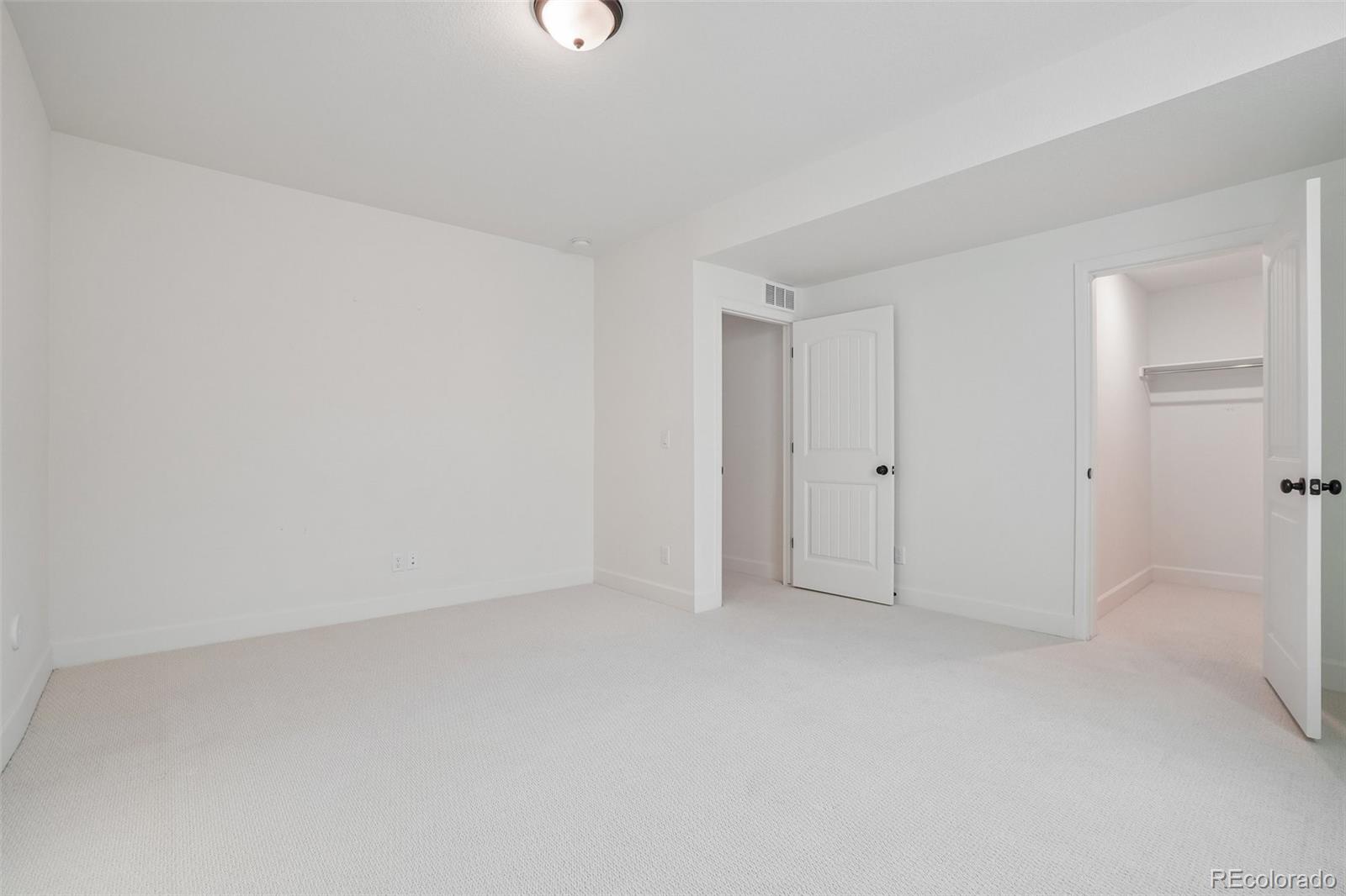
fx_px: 561
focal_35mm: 15
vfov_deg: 77.3
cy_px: 448
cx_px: 673
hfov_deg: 100.4
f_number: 8
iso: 400
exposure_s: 1/20
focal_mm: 10
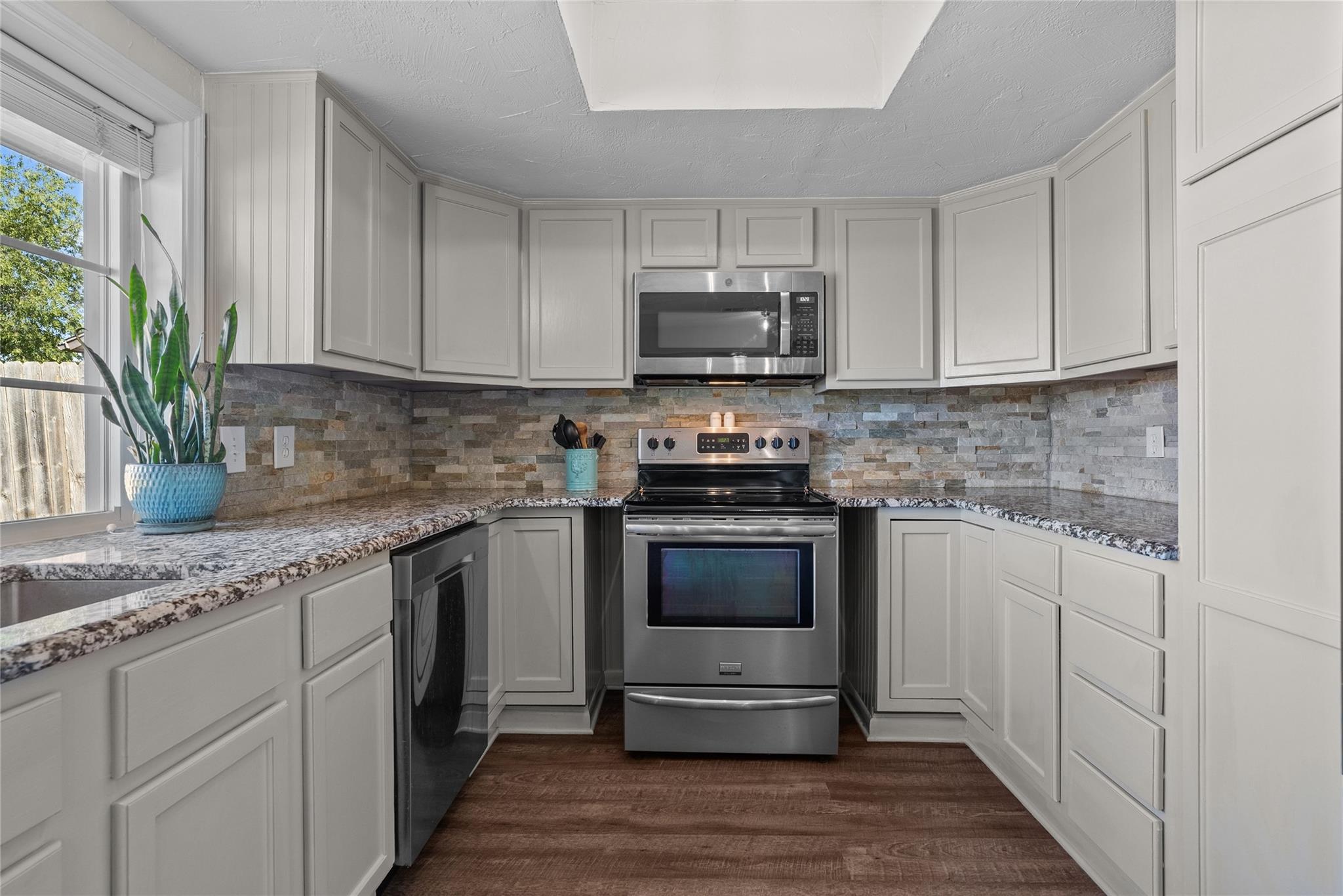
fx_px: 597
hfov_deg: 96.7
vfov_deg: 73.8
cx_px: 672
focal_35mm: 16
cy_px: 448
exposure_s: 1.3
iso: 640
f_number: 8
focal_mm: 16
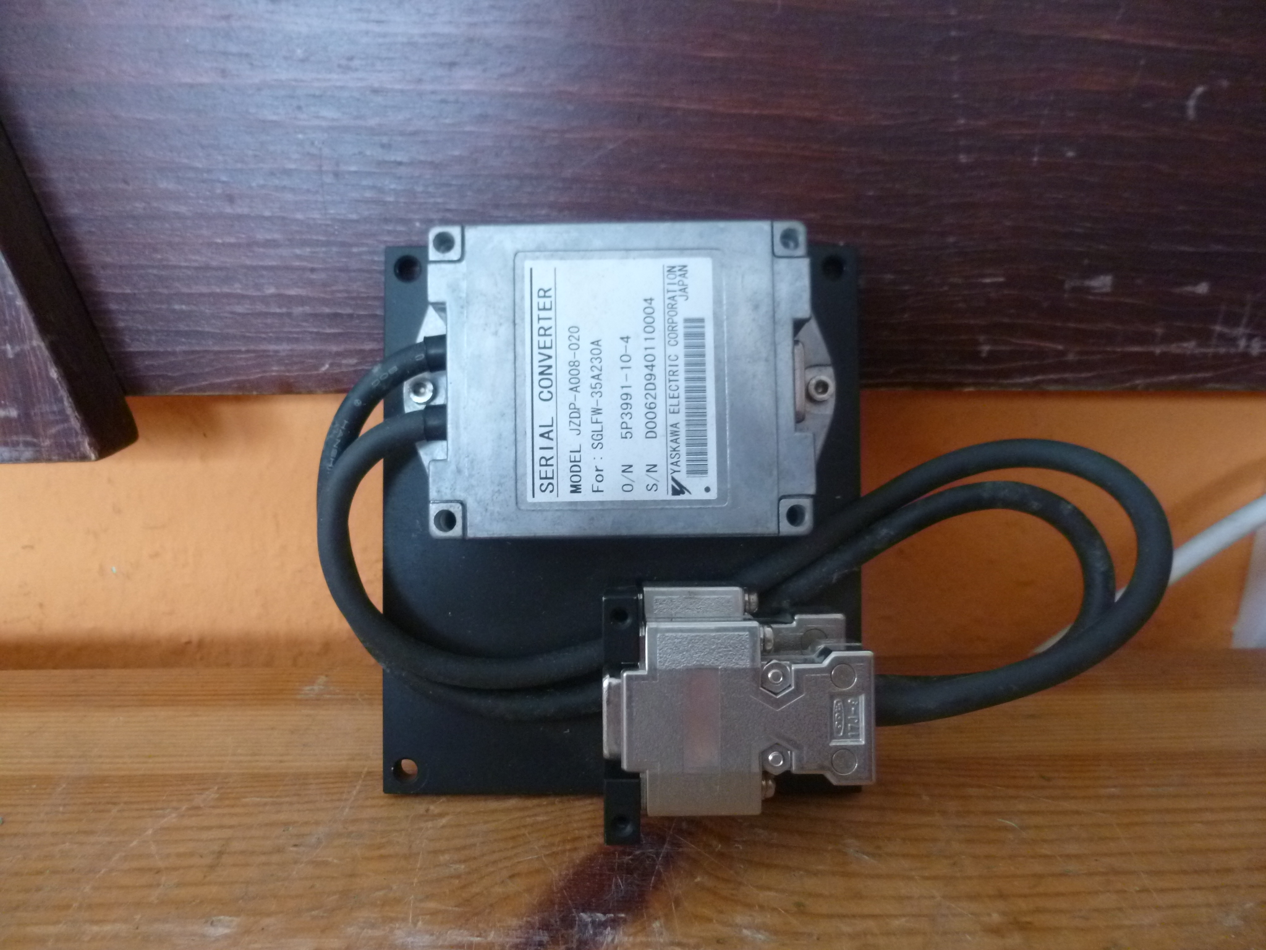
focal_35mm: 25
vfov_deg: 54.9
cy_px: 475
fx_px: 914
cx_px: 633
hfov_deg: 69.4
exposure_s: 1/8
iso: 400
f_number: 3.1
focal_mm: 4.5
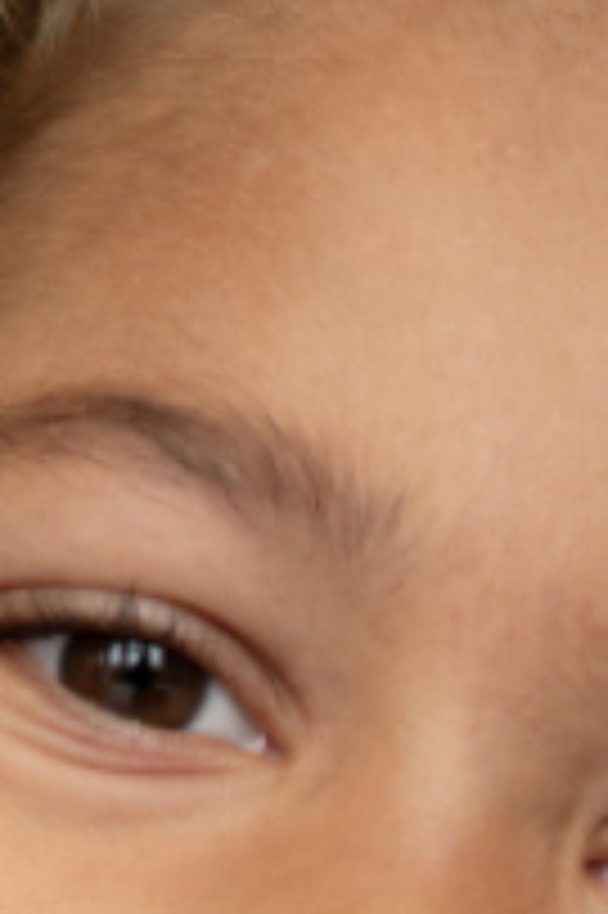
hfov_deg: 4.6
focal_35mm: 296
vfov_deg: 6.5
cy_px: 2368
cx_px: 428
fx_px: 7511
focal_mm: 50
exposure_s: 1/400
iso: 400
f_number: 2.5
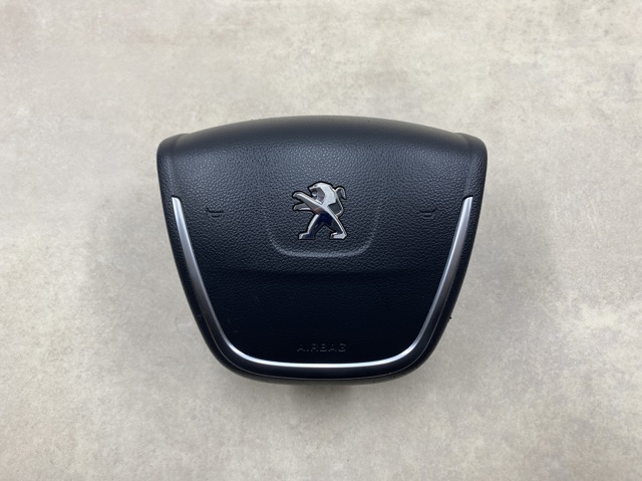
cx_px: 321
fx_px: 482
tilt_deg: -74.4
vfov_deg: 53.0
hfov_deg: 67.3
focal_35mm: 26
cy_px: 240
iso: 32
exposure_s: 1/129
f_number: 1.8
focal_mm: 4.25
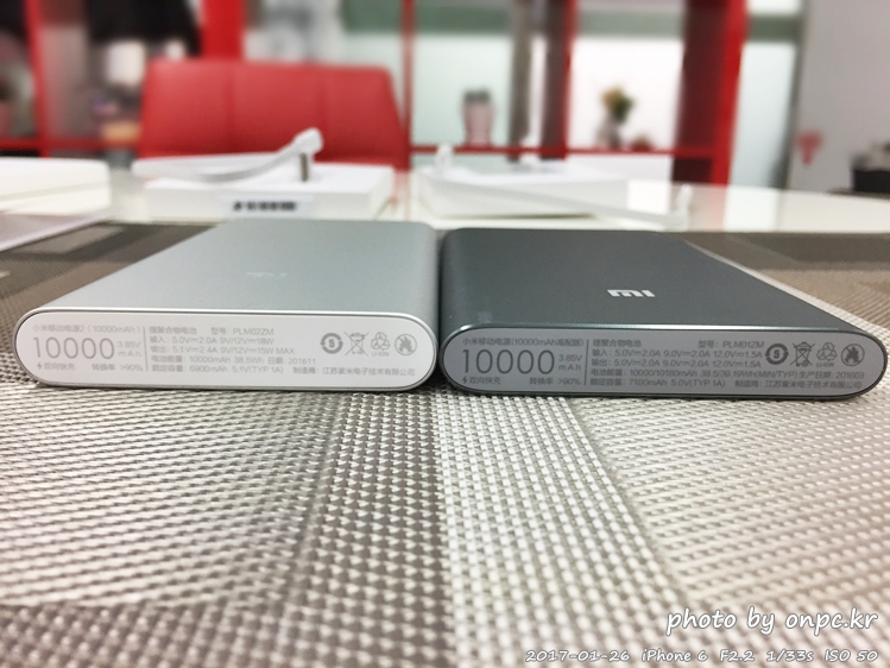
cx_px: 445
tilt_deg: -16.1
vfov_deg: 48.2
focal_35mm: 29
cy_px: 334
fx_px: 746
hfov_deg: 61.7
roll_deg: -0.2
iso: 50
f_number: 2.2
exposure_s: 1/33
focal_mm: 4.15
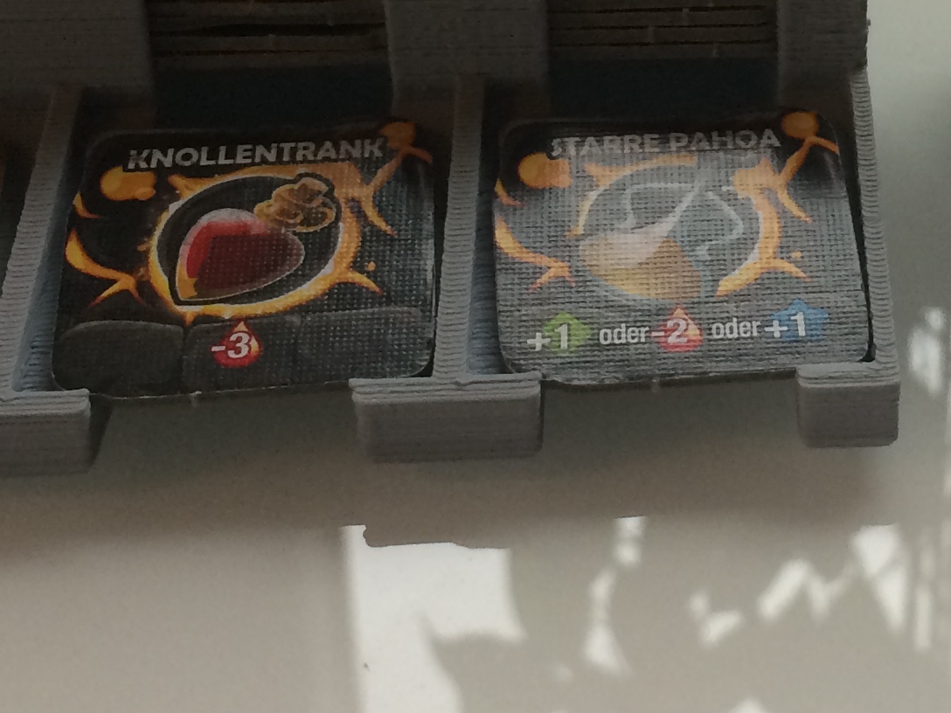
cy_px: 44
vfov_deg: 16.7
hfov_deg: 22.0
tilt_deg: -27.6
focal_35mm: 87
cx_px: 854
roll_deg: -1.2
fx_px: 2390
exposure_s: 1/33
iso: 50
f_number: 2.2
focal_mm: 4.15
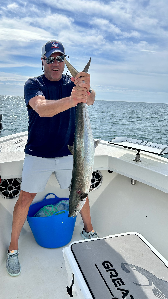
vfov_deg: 66.1
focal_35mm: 29
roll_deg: -4.3
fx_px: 230
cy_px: 150
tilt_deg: -10.2
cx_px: 58
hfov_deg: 39.8
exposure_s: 1/8696
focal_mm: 5.7
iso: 50
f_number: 1.5
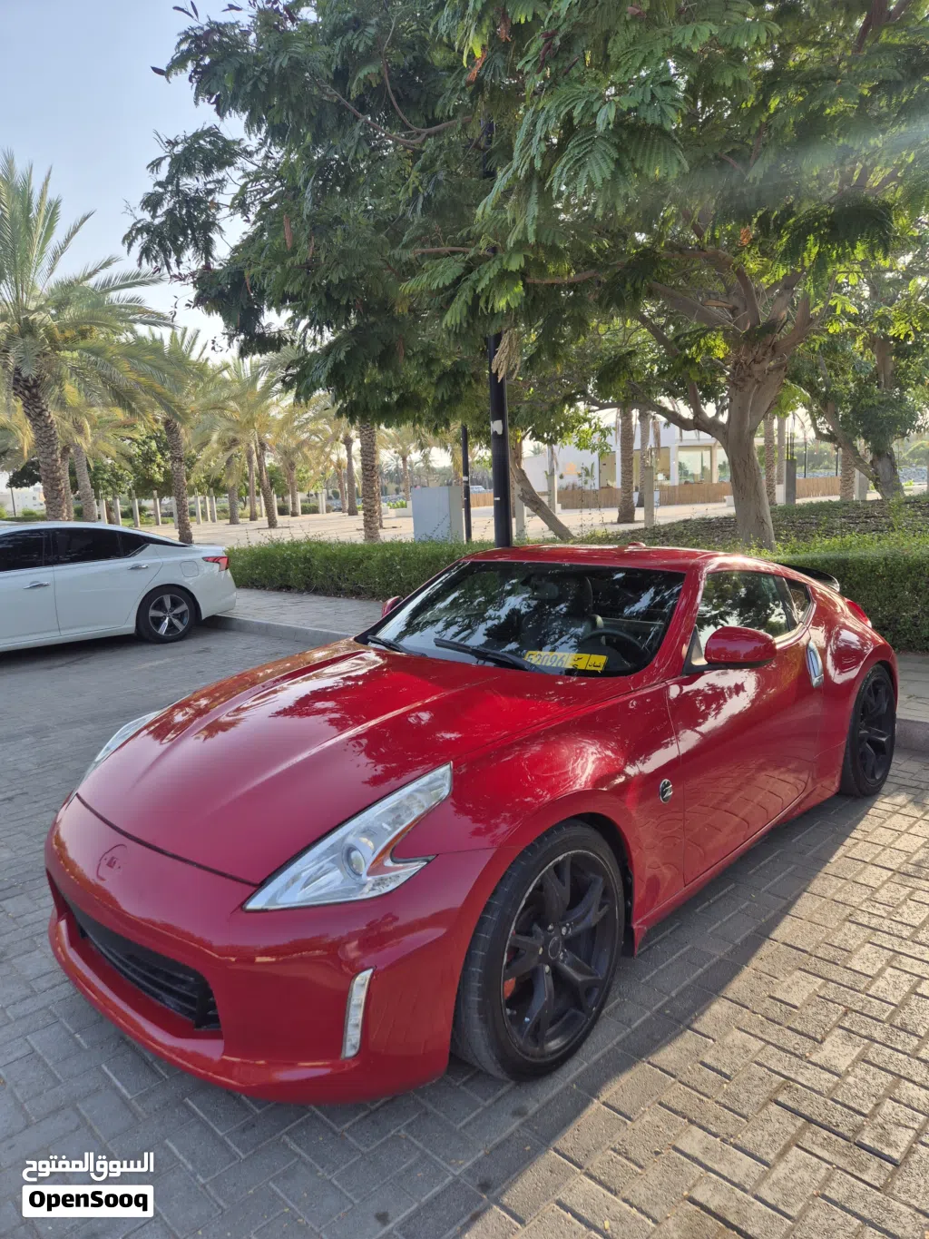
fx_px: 823
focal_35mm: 23
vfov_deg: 73.9
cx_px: 464
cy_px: 620
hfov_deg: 58.9
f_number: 1.8
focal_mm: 5.4
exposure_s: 1/754
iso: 25
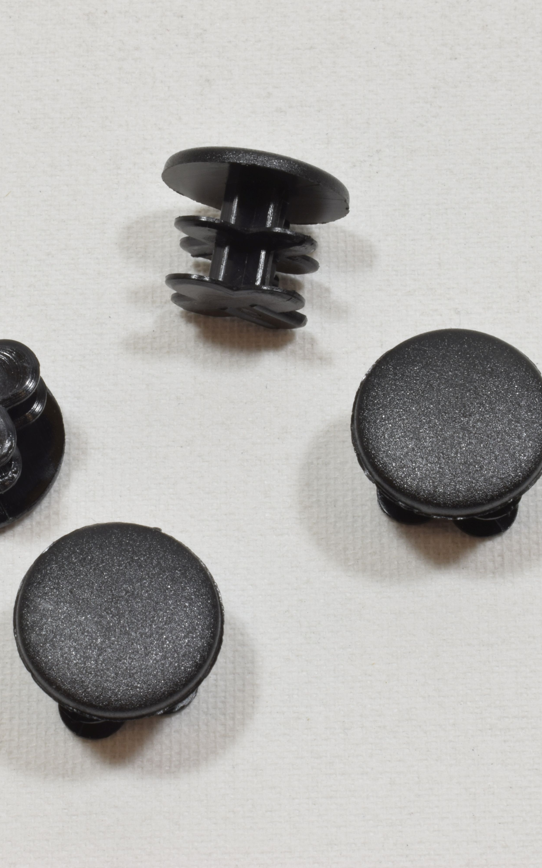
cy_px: 435
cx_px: 161
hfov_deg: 10.3
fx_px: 2996
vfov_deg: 16.5
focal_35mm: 127
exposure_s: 2
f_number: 32
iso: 100
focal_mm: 55
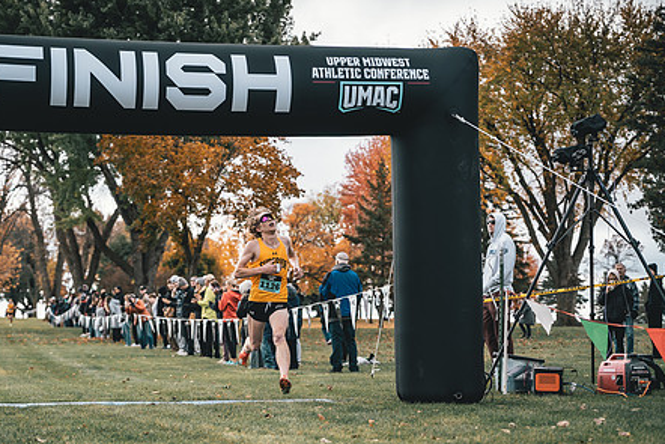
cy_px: 288
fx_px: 1238
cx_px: 248
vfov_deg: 20.3
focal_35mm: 67
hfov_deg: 29.9
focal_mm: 50
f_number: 2
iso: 200
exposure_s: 1/3200
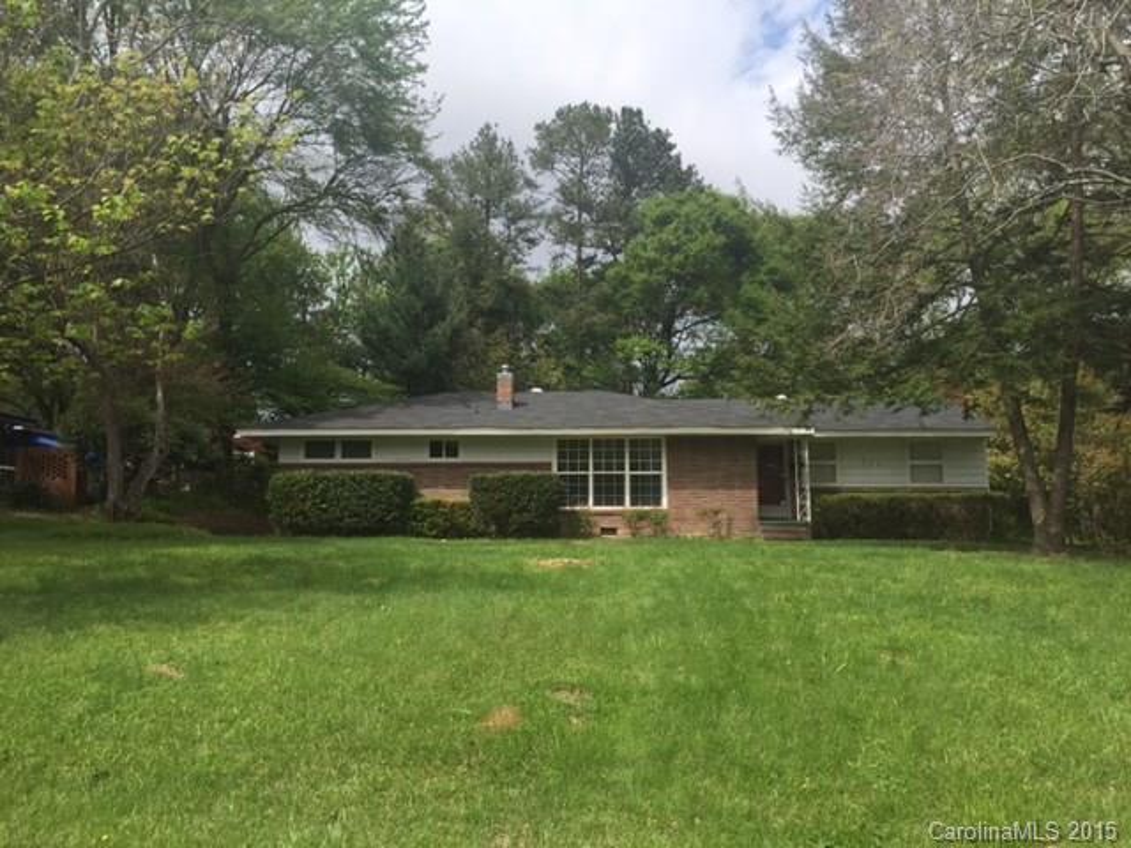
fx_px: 948
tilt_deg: +6.9
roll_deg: -1.0
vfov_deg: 48.2
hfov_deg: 61.7
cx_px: 566
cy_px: 424
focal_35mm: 29
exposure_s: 1/1799
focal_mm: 4.15
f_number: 2.2
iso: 32
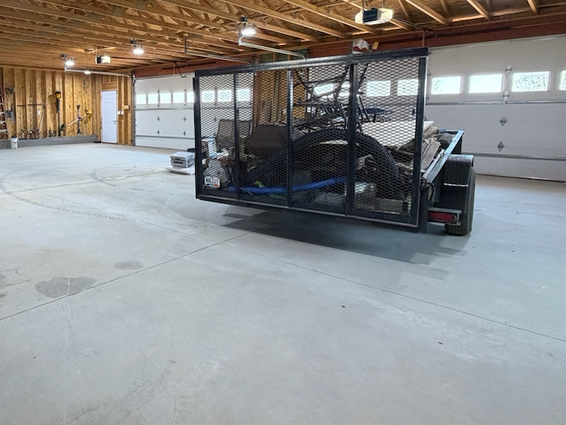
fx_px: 409
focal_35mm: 25
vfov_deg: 54.3
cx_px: 132
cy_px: 162
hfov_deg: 64.6
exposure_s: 1/60
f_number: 2.2
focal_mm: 2.22
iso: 160
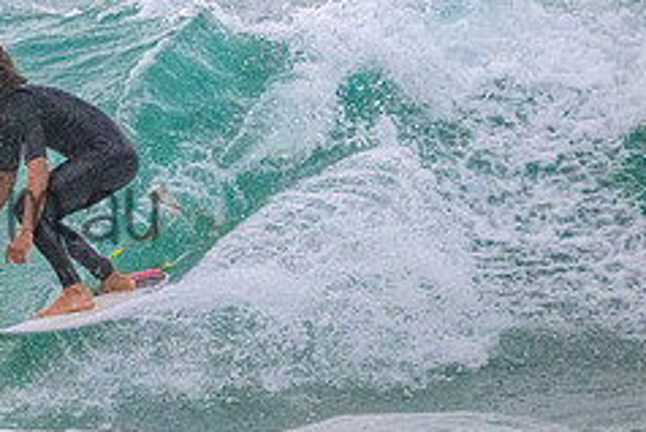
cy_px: 178
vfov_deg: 0.9
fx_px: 26286
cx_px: -128
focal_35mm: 1464
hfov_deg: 1.4
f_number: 11
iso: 14400
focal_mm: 600
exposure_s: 1/2000
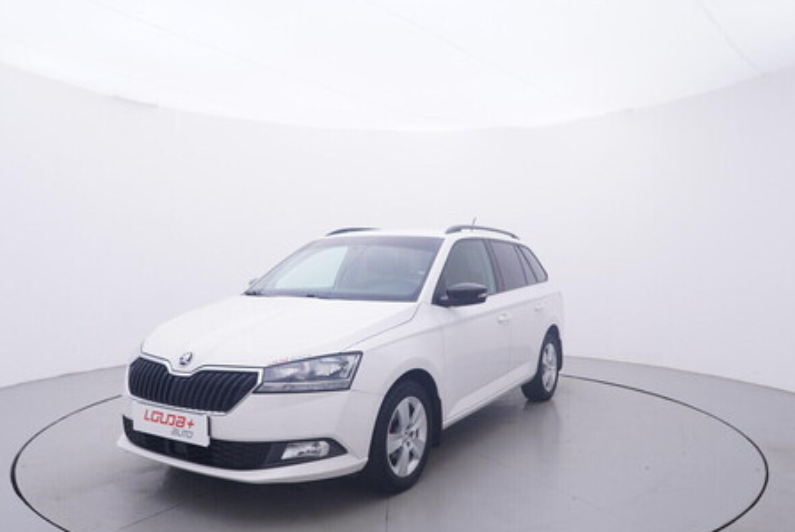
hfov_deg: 66.1
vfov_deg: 47.0
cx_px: 399
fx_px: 610
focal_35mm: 28
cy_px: 296
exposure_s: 1/80
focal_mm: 15
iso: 200
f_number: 5
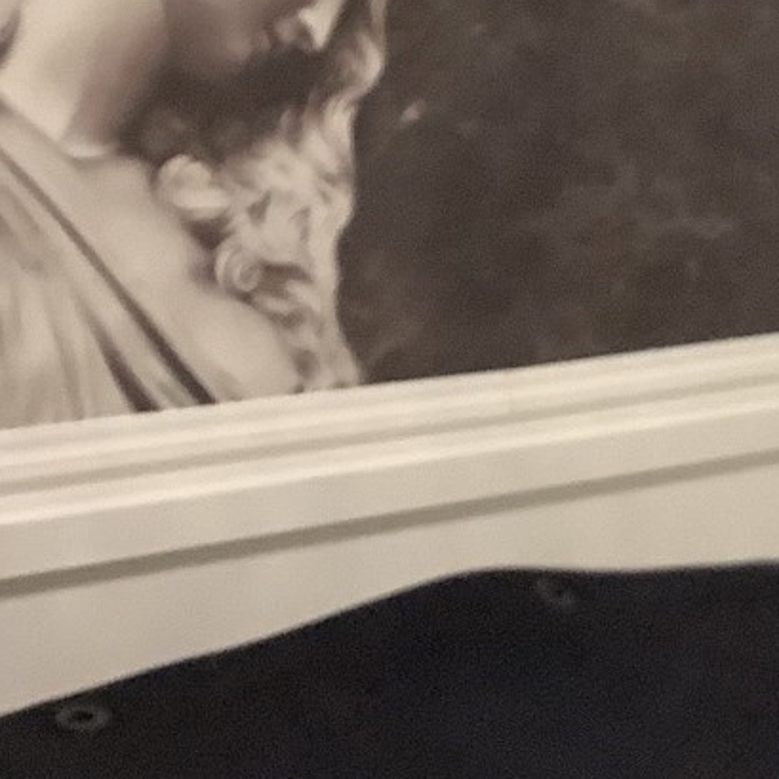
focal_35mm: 103
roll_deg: -0.4
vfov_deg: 16.8
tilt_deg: -5.7
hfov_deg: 16.4
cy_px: 219
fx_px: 2622
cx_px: 836
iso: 400
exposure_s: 1/60
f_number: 2.4
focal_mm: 3.3
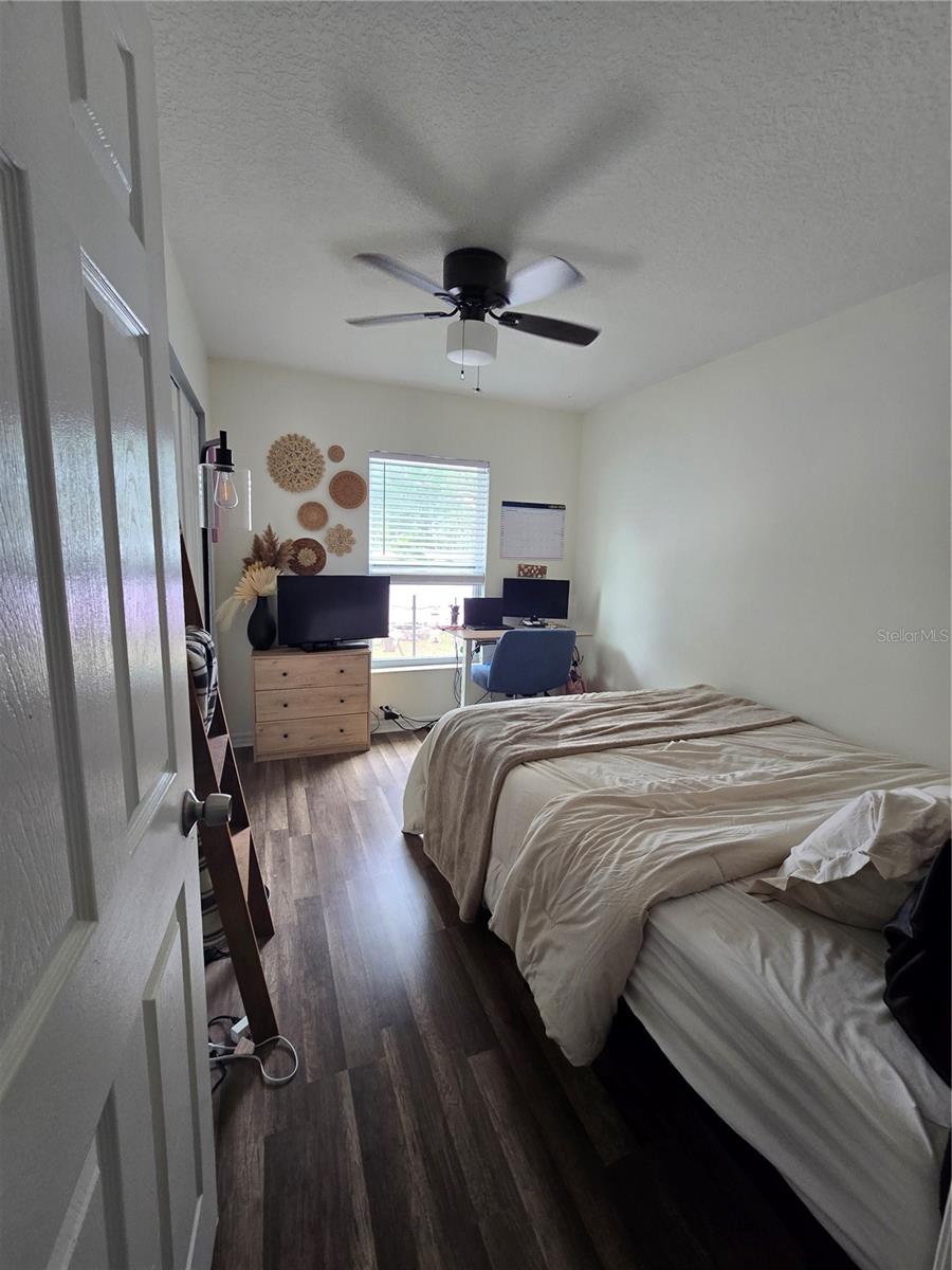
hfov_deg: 89.9
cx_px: 476
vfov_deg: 106.2
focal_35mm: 13
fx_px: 477
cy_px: 635
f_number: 2.2
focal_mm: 2.2
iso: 125
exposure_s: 1/60
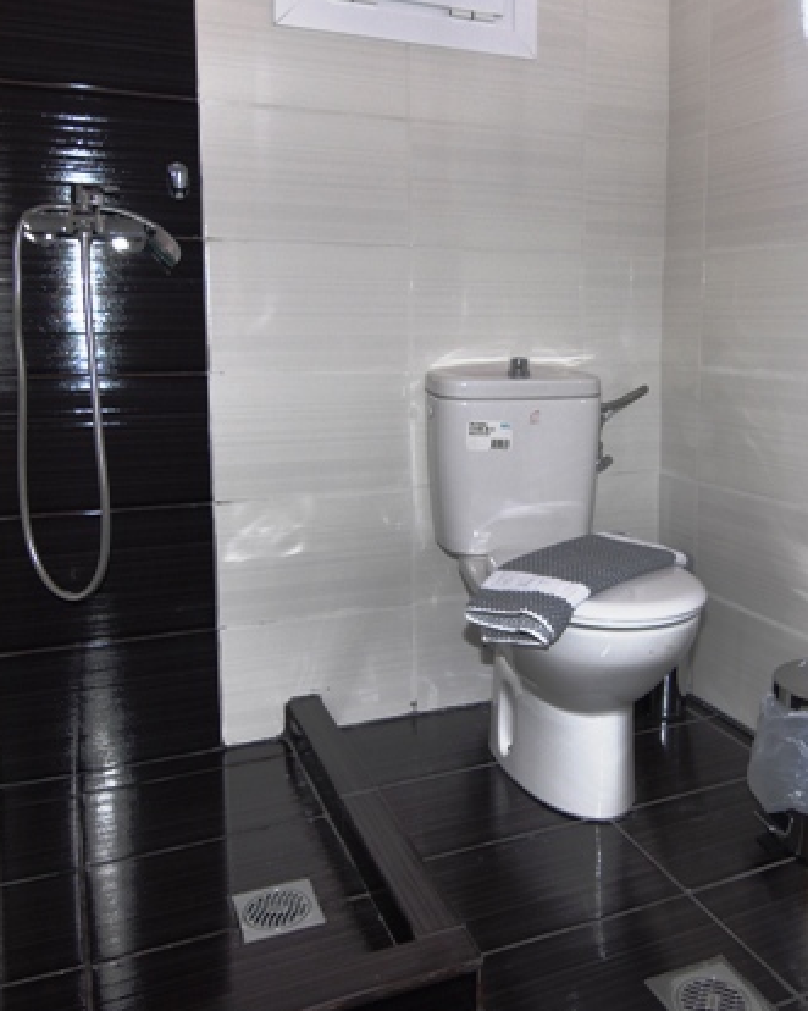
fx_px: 894
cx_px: 539
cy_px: 448
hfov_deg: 47.8
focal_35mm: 30
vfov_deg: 58.8
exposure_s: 1/60
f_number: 4
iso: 450
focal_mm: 11
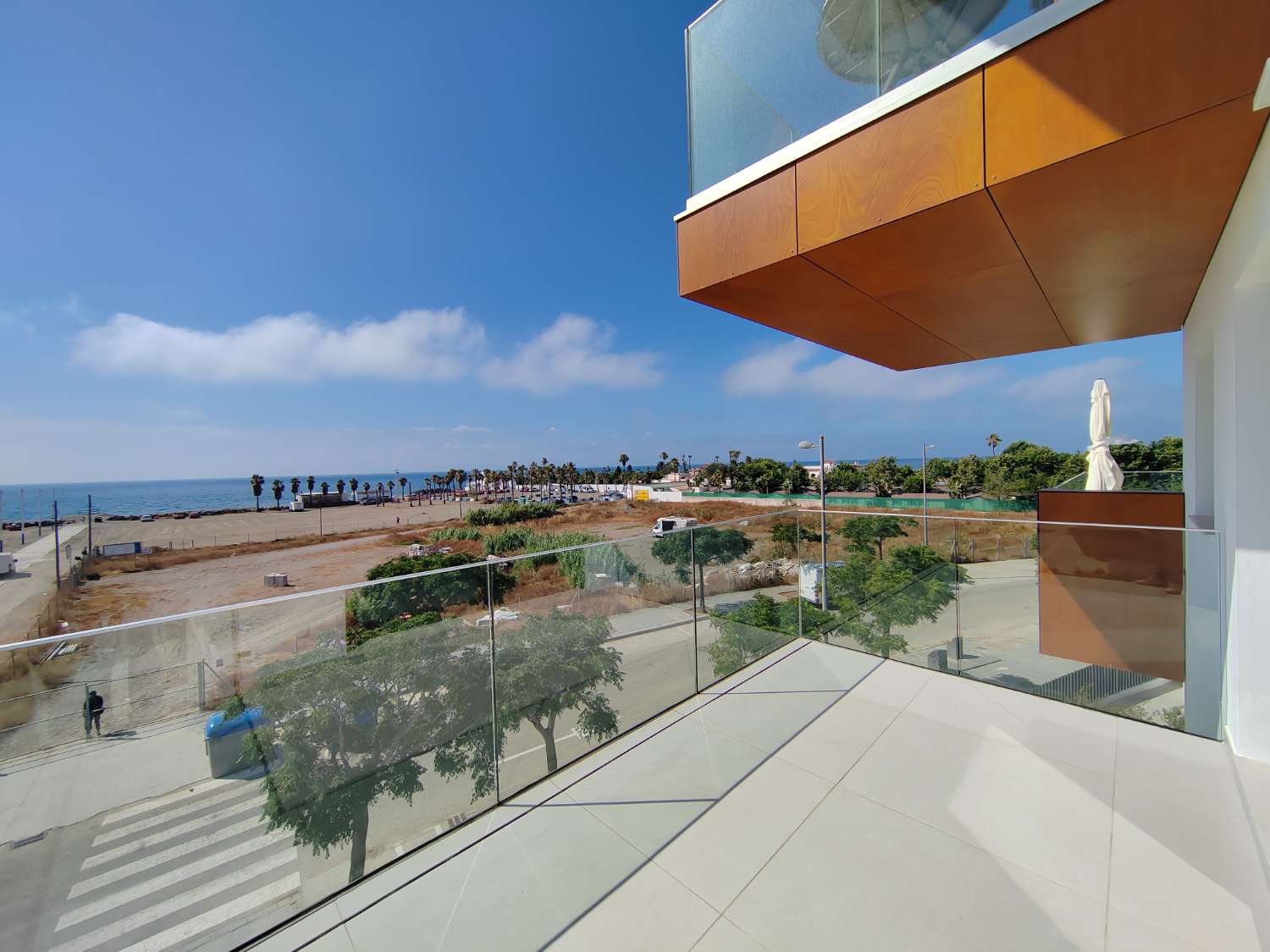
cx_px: 635
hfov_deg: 106.2
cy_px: 476
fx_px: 477
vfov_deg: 89.9
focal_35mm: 13
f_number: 2.2
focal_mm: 2.16
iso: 100
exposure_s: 1/2600
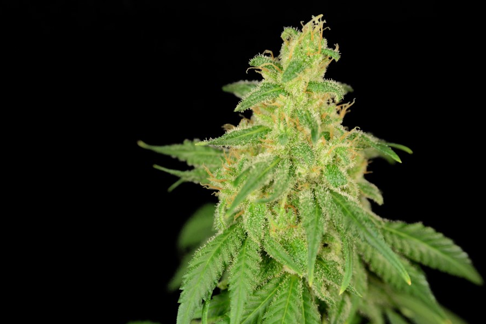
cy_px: 150
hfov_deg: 24.2
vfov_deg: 16.3
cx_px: 235
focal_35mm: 84
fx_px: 1134
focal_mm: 75
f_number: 7.1
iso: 500
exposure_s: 1/200
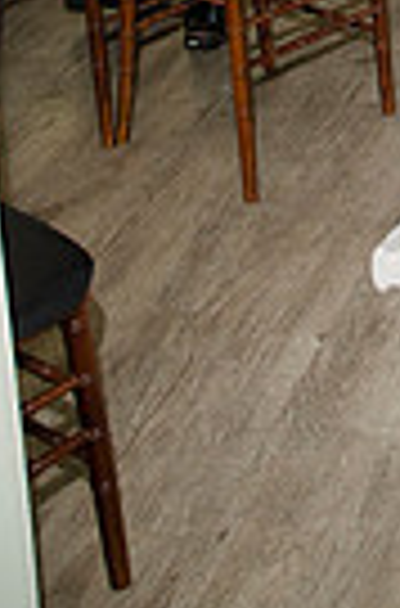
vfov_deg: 19.4
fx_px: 1512
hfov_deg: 13.8
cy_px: -342
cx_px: 656
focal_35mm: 90
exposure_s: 1/125
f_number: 5.6
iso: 400
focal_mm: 18
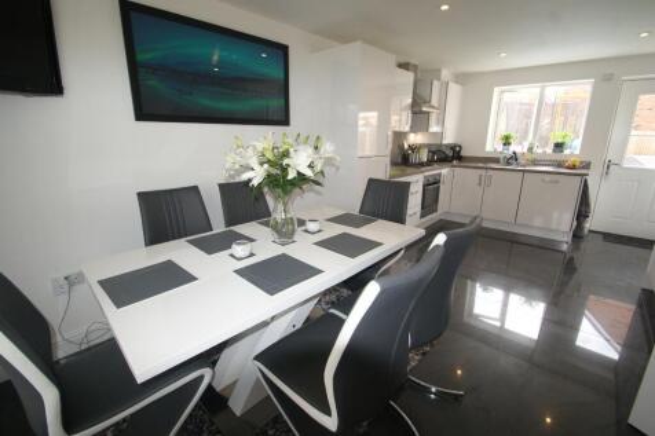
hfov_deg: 100.4
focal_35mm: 15
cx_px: 328
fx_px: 273
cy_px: 218
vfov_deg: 77.3
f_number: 5.6
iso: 400
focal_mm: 10
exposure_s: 1/80
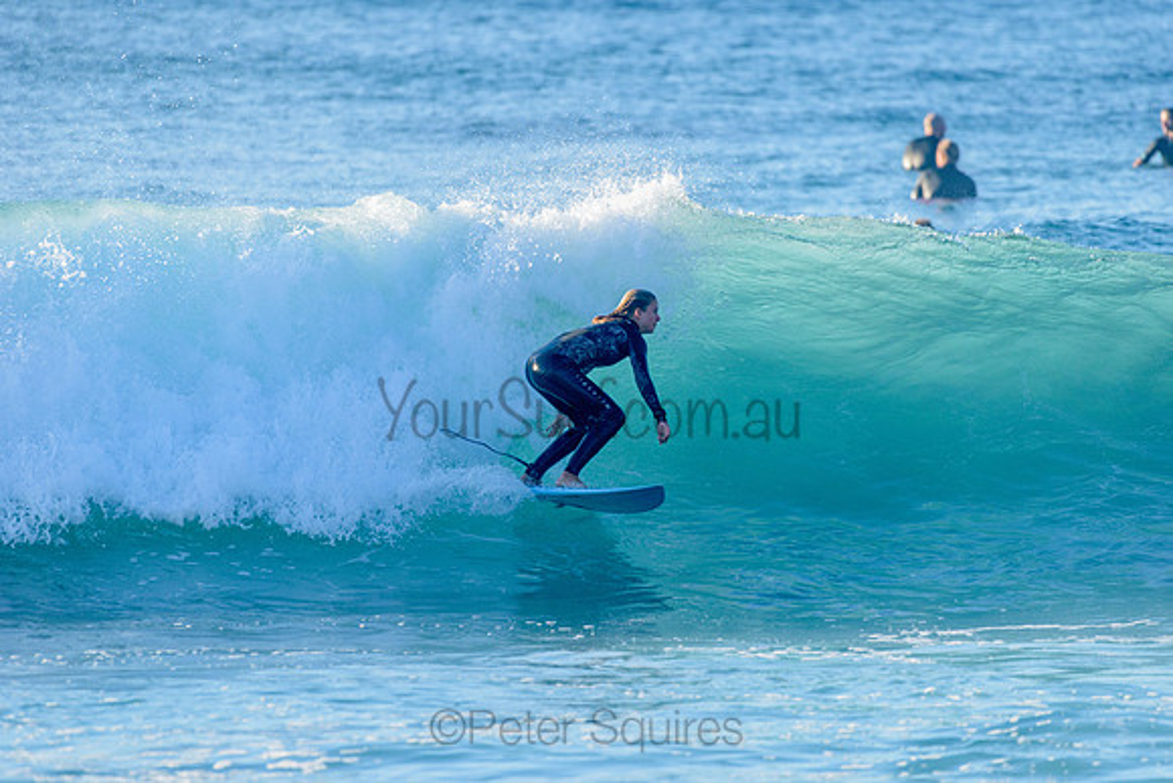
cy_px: 392
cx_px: 586
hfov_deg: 4.1
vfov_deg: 2.8
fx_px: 16295
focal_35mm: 500
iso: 450
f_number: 5.6
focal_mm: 500
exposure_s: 1/2000
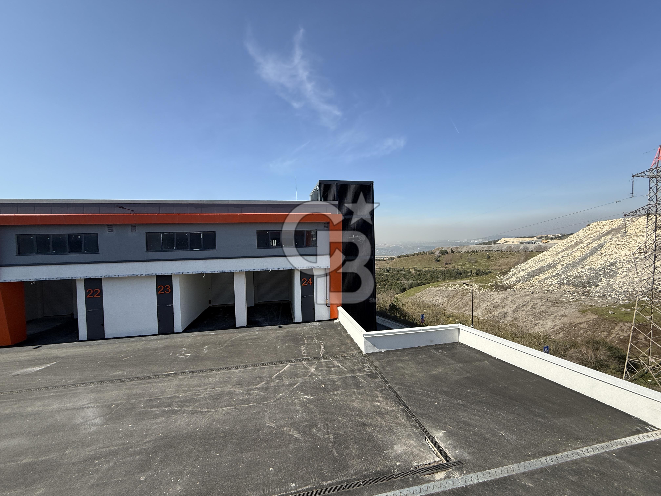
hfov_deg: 102.1
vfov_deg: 85.7
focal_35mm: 14
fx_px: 267
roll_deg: +2.2
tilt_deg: -1.5
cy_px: 248
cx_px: 330
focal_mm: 2.22
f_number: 2.2
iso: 50
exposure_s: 1/1656
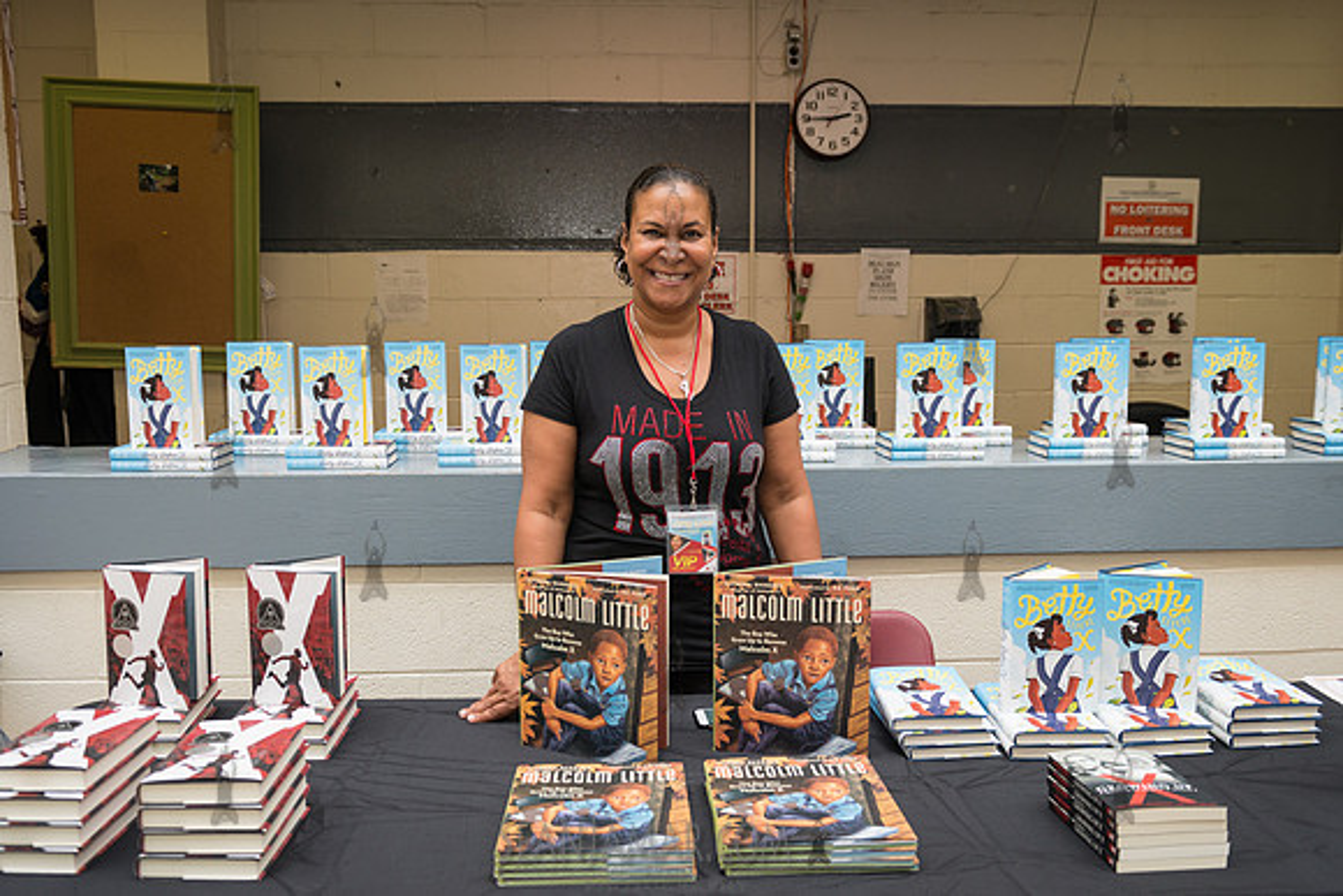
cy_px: 448
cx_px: 672
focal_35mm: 32
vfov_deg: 41.1
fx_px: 1194
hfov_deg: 58.7
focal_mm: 32
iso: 500
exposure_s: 1/500
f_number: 4
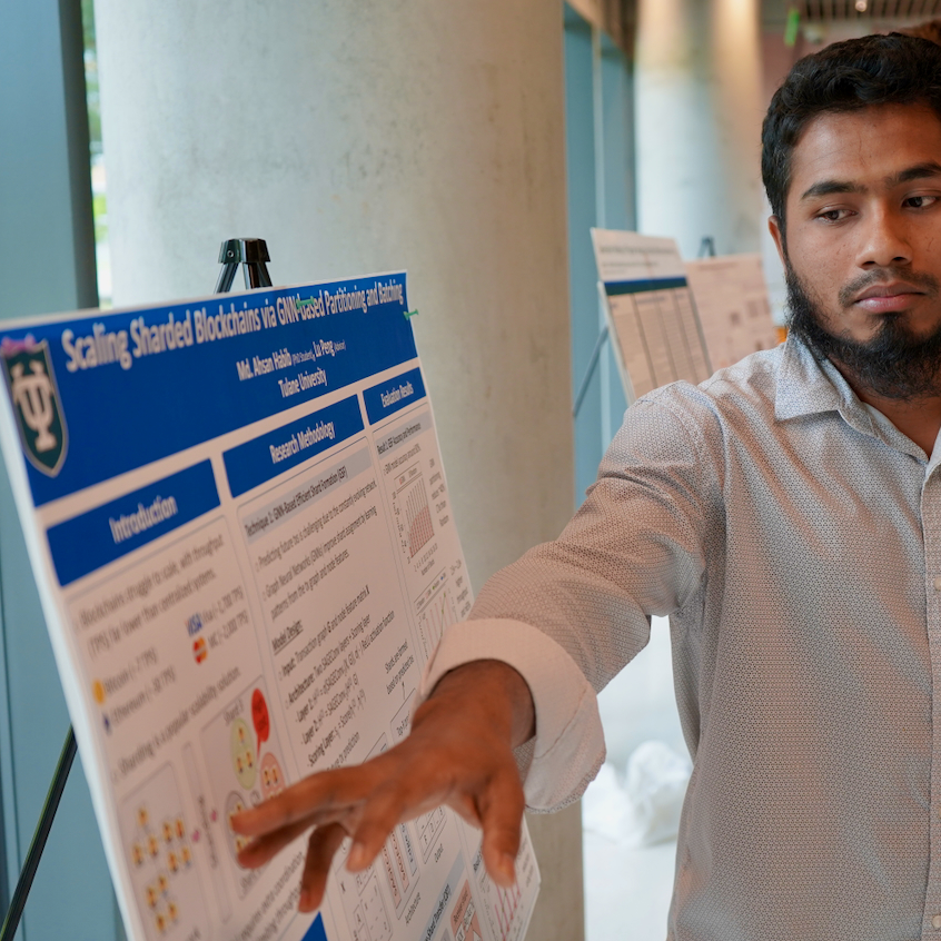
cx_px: 622
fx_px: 1661
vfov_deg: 31.6
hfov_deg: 31.4
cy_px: 473
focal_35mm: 54
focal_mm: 42
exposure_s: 1/160
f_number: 4.5
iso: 500
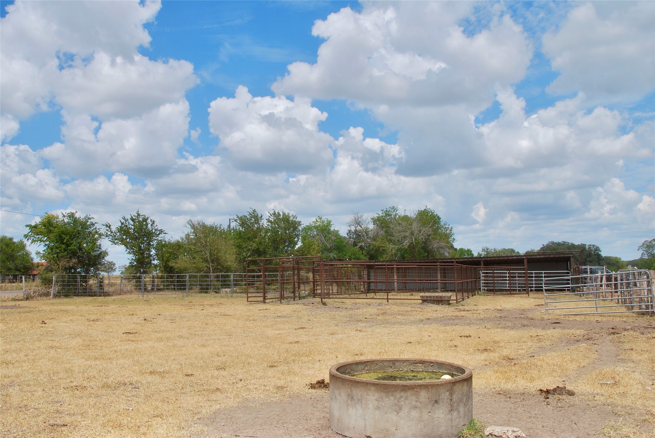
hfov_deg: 51.2
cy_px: 219
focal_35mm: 38
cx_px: 328
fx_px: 683
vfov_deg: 35.6
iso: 100
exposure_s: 1/320
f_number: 9
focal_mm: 25
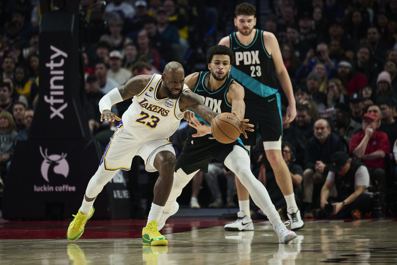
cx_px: 198
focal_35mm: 200
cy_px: 132
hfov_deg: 10.3
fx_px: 2206
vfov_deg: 6.9
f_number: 2.8
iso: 3200
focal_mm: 200
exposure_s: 1/1600
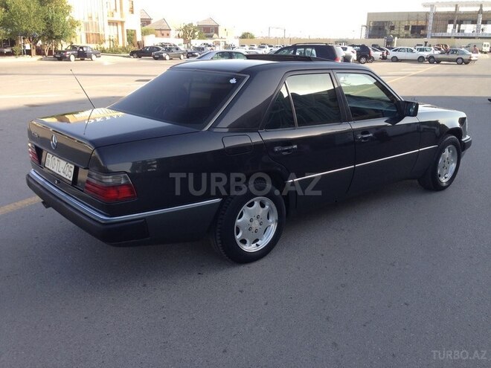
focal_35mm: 33
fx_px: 468
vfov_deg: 42.9
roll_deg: -0.8
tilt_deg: -15.9
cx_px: 246
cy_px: 184
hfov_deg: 55.4
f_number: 2.4
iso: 50
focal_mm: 4.12
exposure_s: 1/376
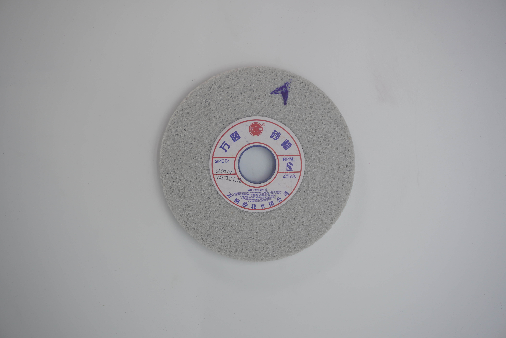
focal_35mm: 48
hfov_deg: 41.1
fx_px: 675
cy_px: 169
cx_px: 253
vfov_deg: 28.1
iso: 125
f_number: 5
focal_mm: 32
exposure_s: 1/125
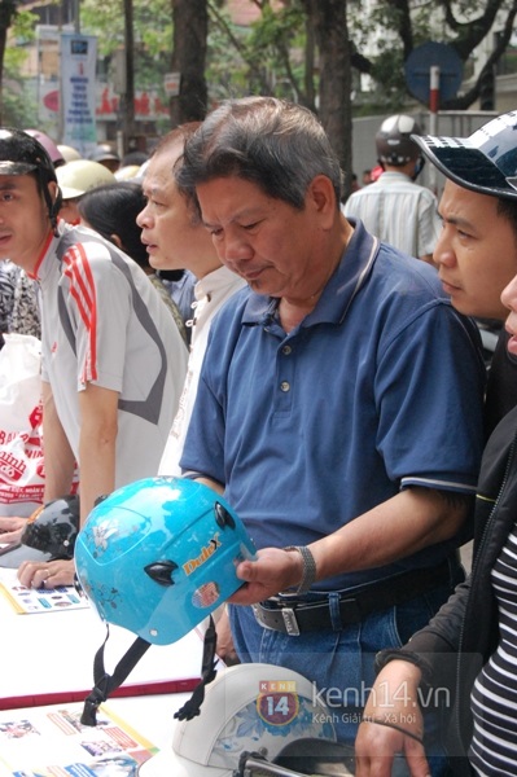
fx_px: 1489
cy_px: 388
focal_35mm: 69
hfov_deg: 19.7
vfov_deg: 29.3
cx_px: 258
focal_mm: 46
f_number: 10
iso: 1600
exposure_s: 1/400
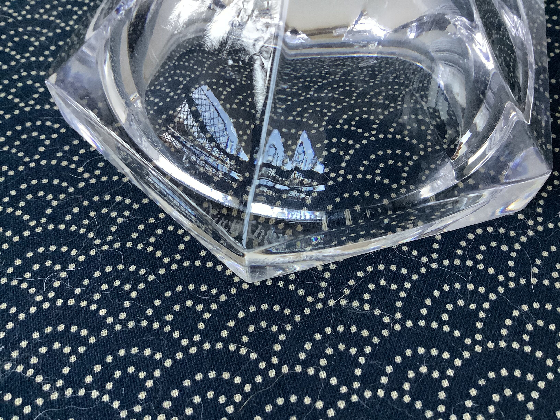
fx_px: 502
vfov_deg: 45.4
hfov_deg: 58.4
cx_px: 280
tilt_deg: -59.1
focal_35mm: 31
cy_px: 210
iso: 400
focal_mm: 3.3
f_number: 2.4
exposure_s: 1/33
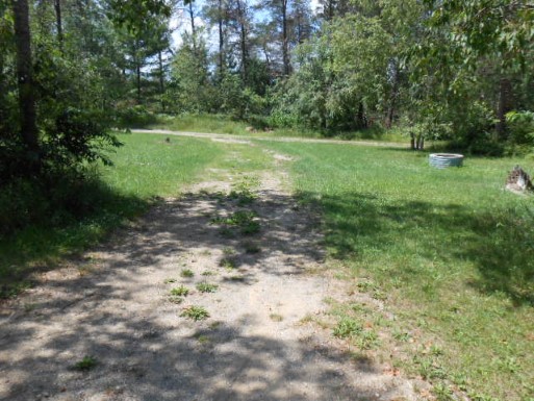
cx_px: 267
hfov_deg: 60.0
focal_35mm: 30
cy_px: 200
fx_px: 463
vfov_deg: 46.8
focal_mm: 5.3
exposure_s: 1/400
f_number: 3.8
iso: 80
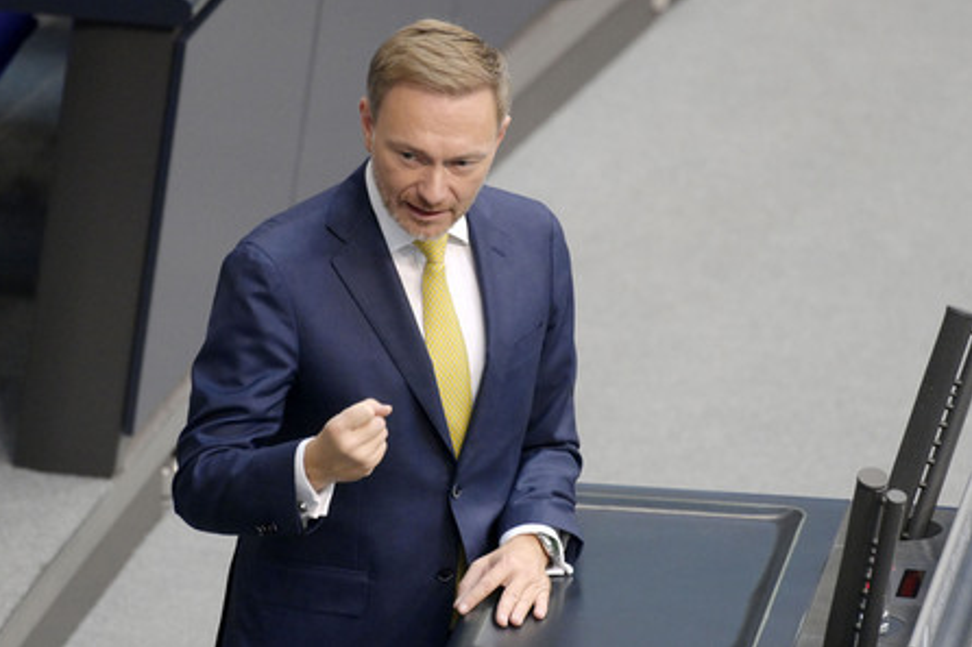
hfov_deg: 4.1
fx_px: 13629
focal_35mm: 505
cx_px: 483
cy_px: 322
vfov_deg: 2.7
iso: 8000
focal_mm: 500
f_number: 6.3
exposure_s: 1/320
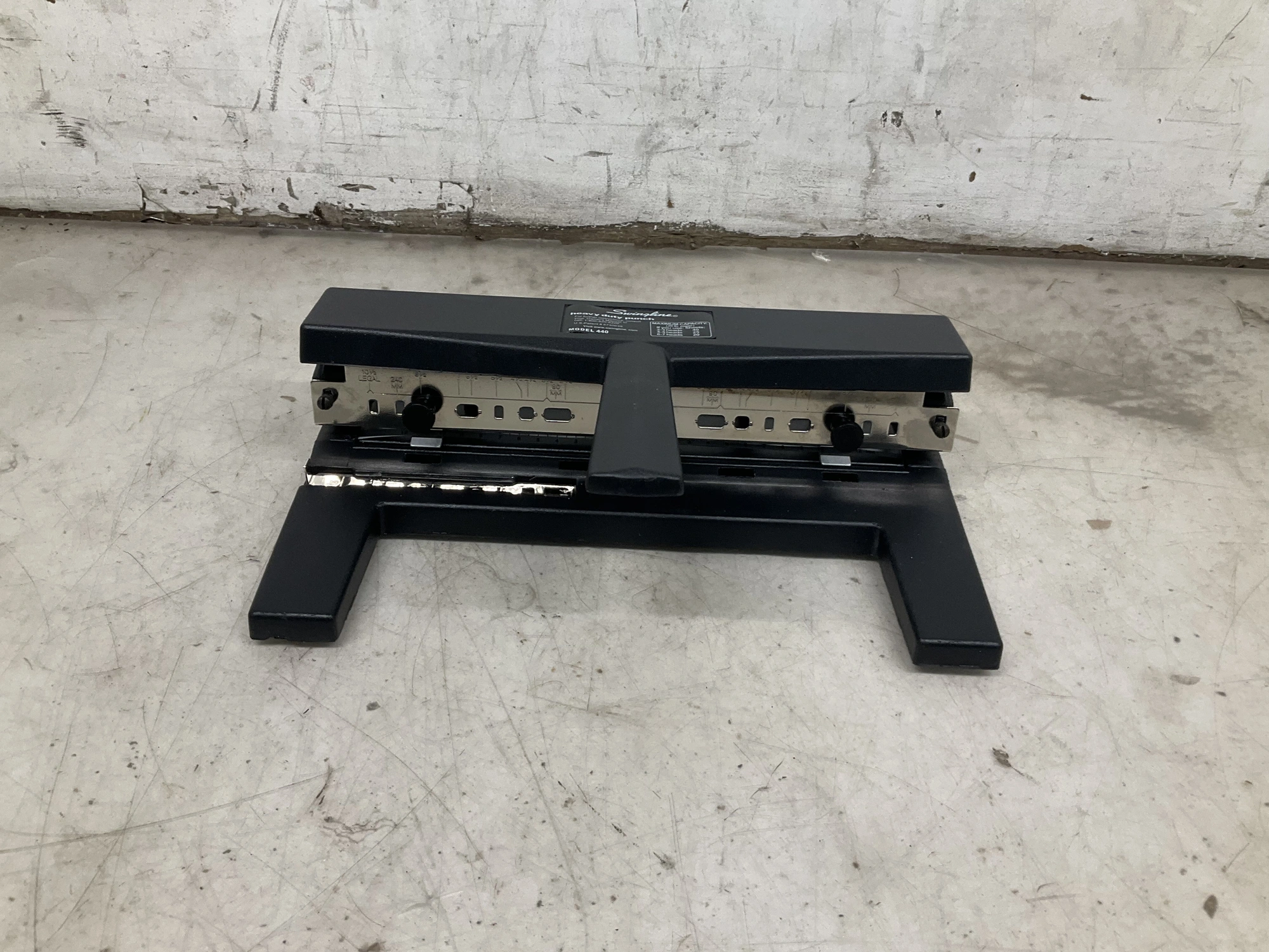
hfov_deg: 61.7
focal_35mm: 29
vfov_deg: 48.2
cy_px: 476
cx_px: 634
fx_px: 1063
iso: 40
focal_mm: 3
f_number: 1.8
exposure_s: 1/120
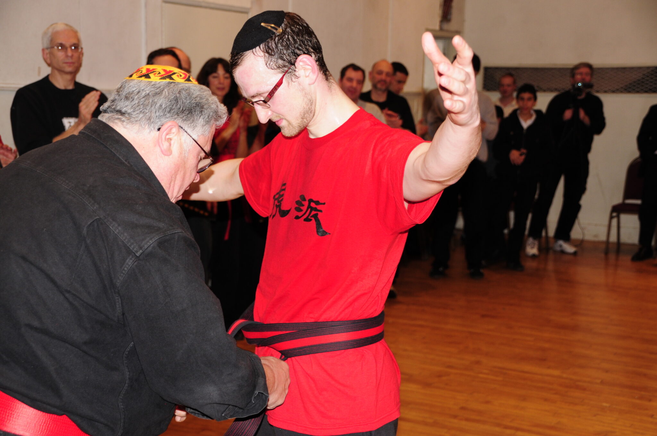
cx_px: 328
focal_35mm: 63
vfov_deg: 21.5
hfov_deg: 31.9
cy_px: 218
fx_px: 1148
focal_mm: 42
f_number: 4.8
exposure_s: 1/60
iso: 400
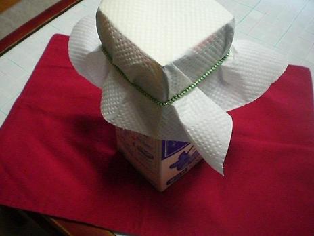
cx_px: 157
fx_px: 345
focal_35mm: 38
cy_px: 118
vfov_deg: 37.7
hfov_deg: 49.0
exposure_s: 1/125
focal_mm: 6.3
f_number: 3.1
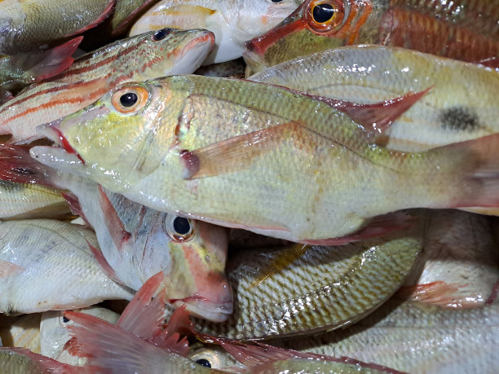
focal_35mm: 25
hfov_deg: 69.4
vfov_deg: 54.9
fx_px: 360
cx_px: 250
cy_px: 187
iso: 320
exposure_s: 1/50
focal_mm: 4.65
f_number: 1.8
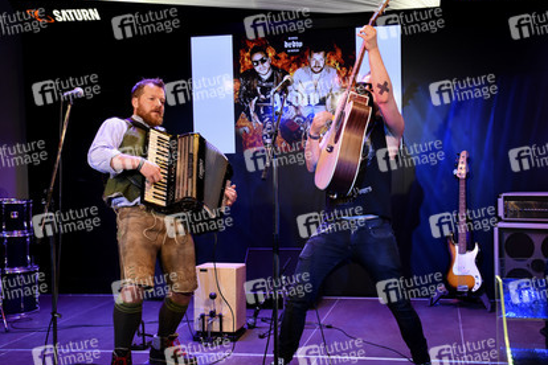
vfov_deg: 27.5
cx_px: 296
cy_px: 189
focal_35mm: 49
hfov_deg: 40.3
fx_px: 746
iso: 1600
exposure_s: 1/100
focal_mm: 30
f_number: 5.6
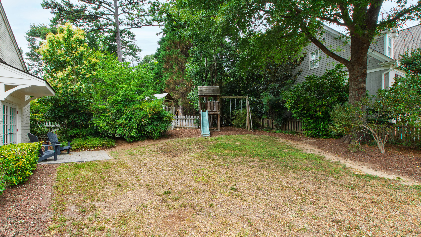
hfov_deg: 99.4
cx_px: 208
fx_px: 179
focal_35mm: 16
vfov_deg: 67.1
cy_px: 121
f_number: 8
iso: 125
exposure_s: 1/40
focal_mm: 10
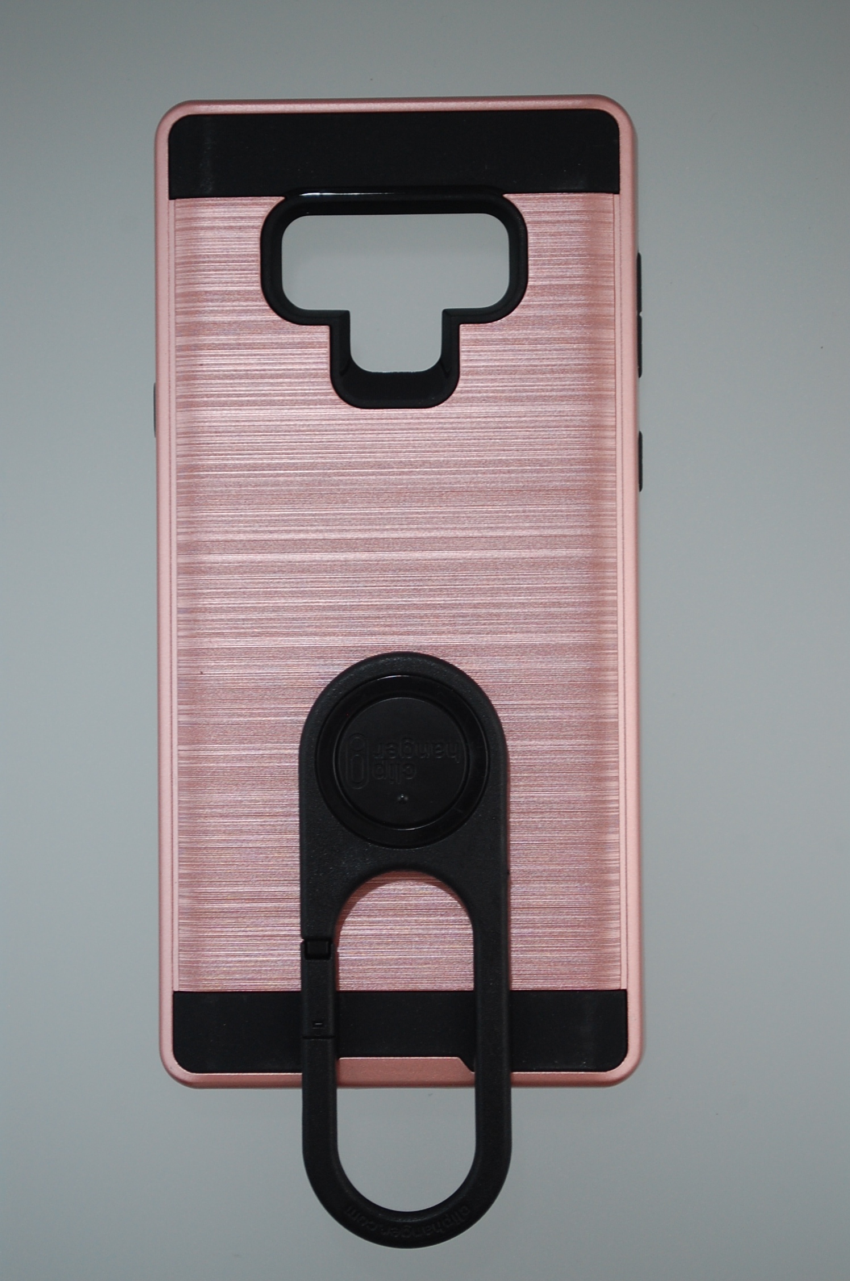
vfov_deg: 28.1
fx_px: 2559
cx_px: 425
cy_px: 640
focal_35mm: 72
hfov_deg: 18.9
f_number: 5.6
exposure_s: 1/30
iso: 400
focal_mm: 48
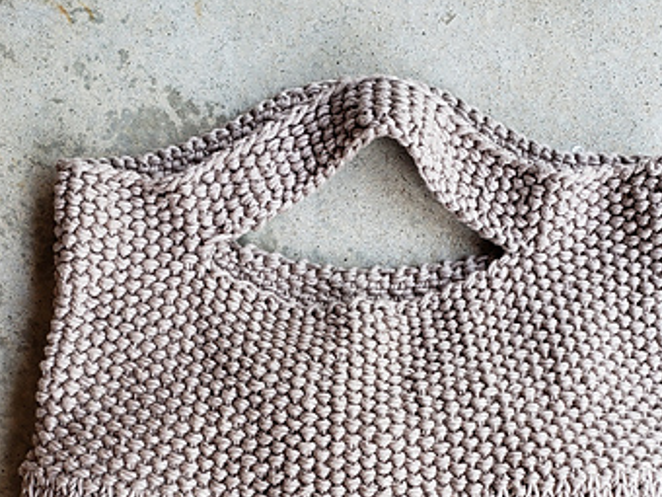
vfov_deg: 28.6
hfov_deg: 38.9
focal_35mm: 49
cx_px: 350
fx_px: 937
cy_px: 442
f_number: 2.4
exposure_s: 1/120
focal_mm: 4.3
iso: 80
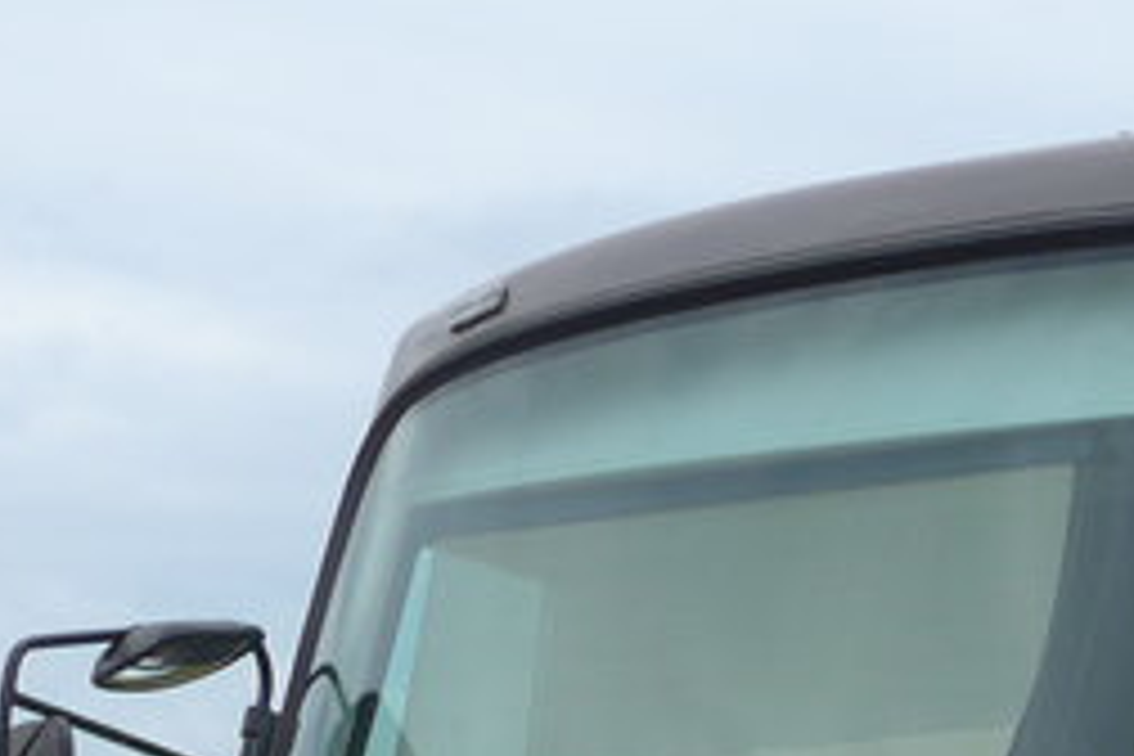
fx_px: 5607
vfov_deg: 7.5
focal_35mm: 178
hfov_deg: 11.3
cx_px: 1350
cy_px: 1292
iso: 80
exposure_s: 1/640
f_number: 2.8
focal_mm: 7.5
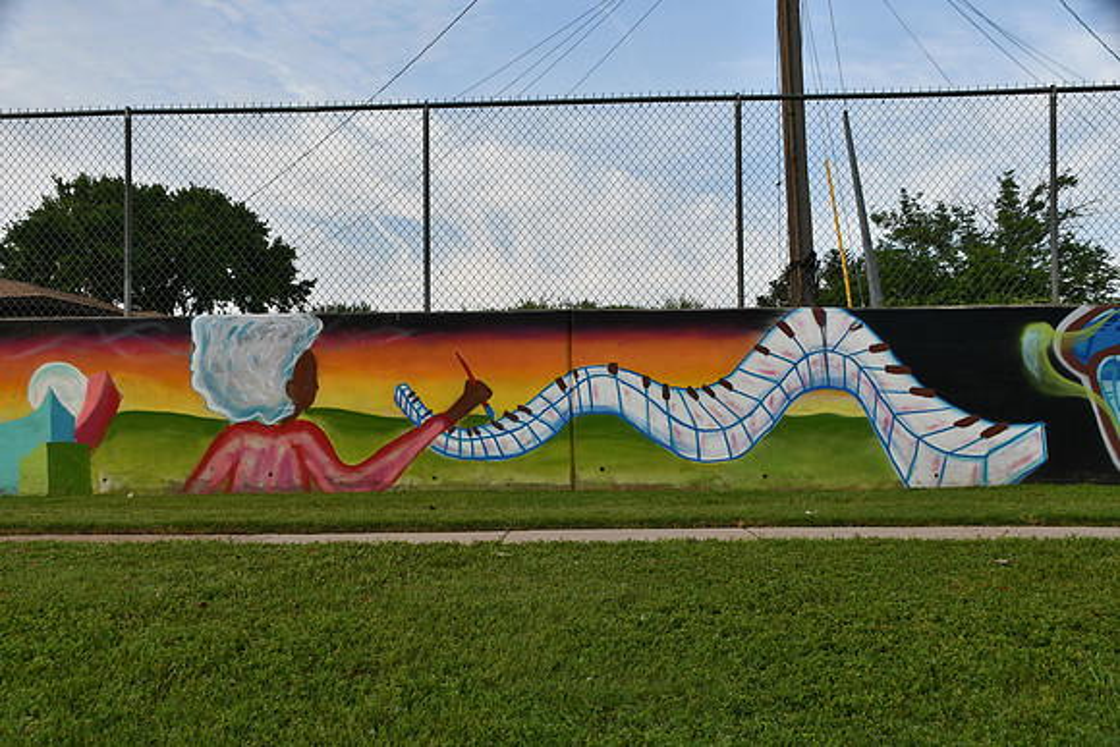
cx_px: 560
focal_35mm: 39
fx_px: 1214
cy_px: 374
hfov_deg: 49.5
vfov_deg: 34.2
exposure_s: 1/250
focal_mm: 26
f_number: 8
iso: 160
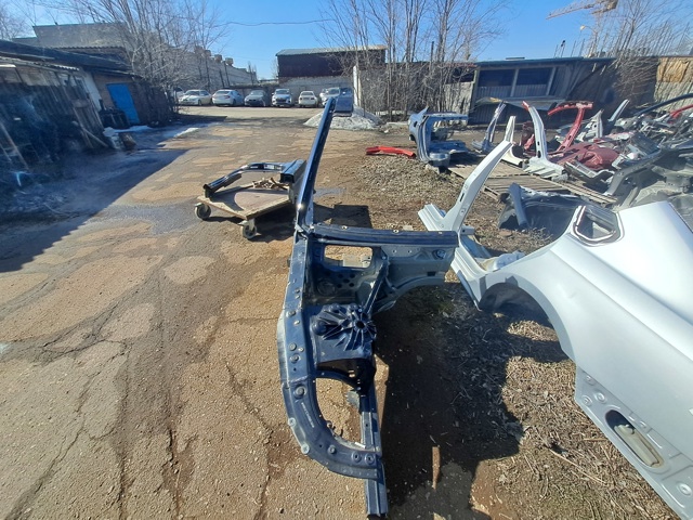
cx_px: 346
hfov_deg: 106.2
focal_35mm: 13
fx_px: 260
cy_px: 260
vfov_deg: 89.9
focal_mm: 1.13
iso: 50
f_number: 2.2
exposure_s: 1/1383
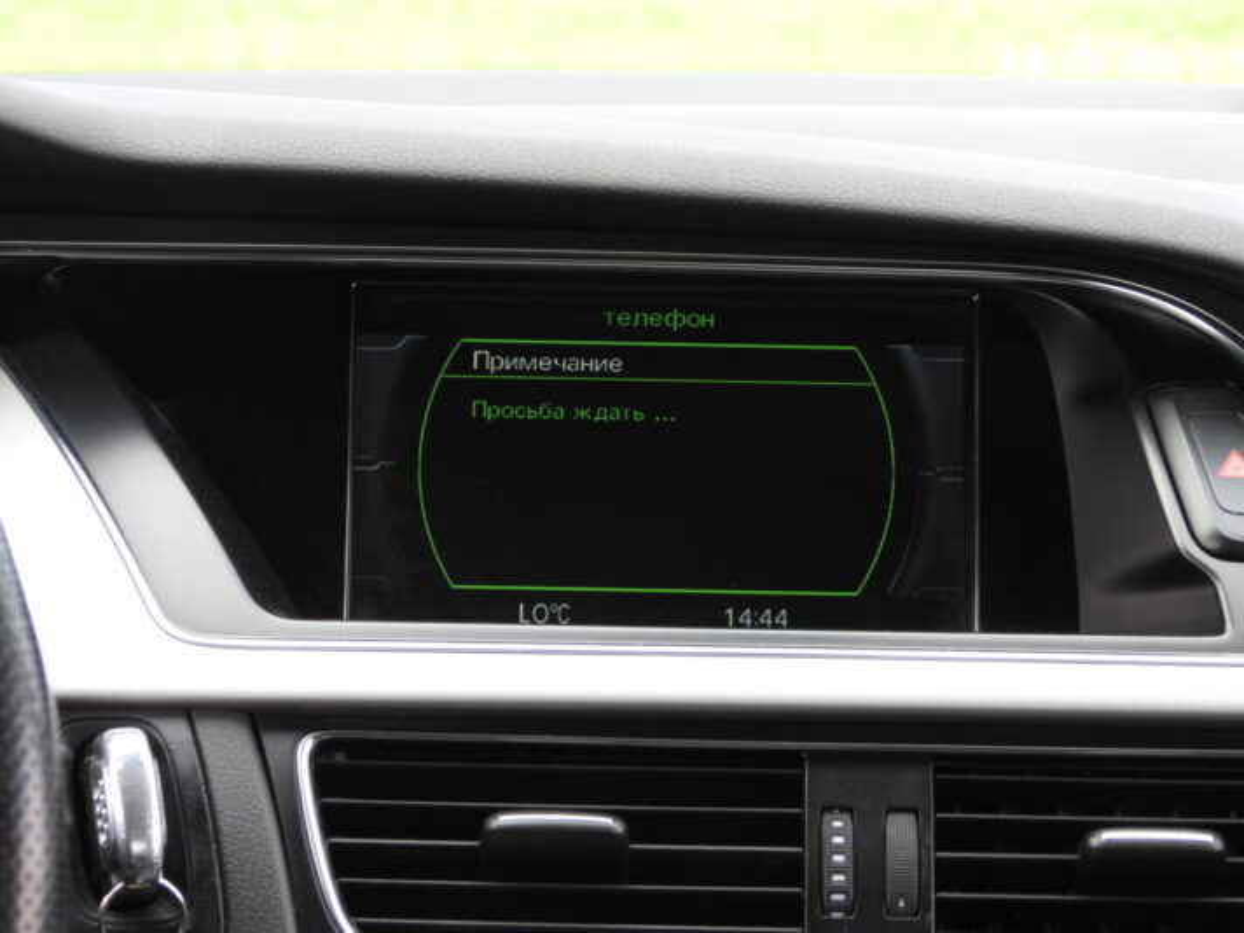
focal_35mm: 115
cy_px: 466
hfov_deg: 17.1
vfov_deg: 12.9
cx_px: 622
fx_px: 4133
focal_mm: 20.7
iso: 100
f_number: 4
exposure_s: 1/60
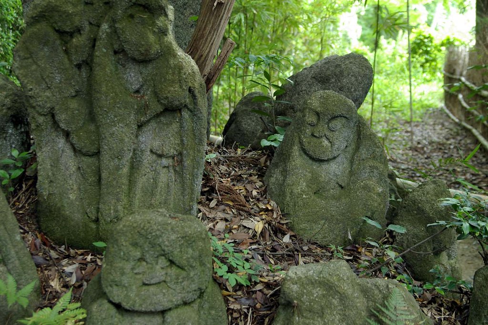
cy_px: 162
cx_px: 244
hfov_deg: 40.0
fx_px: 671
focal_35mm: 50
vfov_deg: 27.3
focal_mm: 33
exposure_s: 1/30
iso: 200
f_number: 2.8
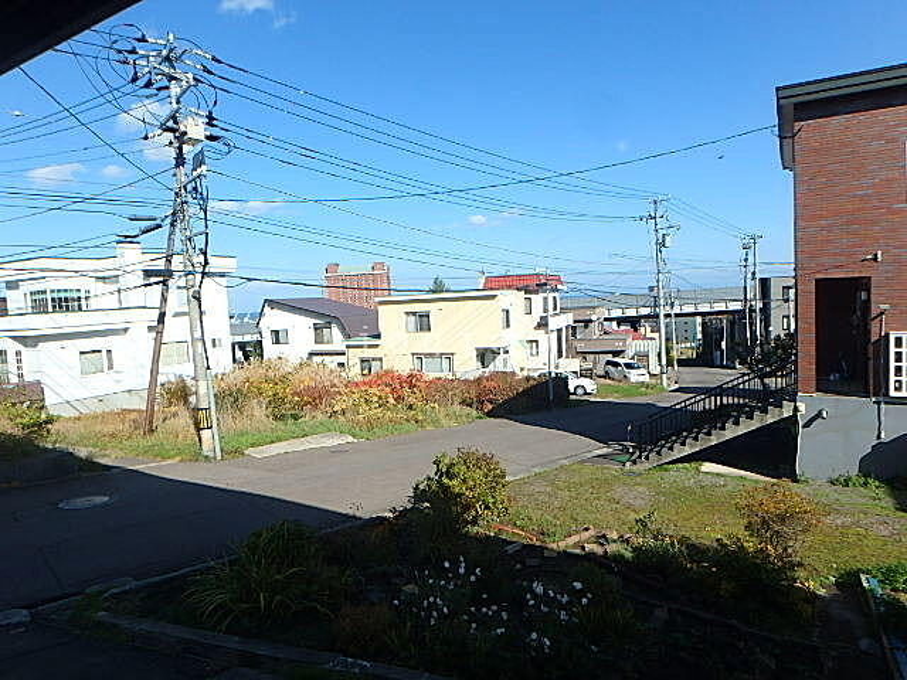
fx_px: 550
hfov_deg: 79.0
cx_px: 454
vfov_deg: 63.4
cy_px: 340
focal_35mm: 21
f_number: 6
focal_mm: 3.7
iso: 125
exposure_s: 1/400
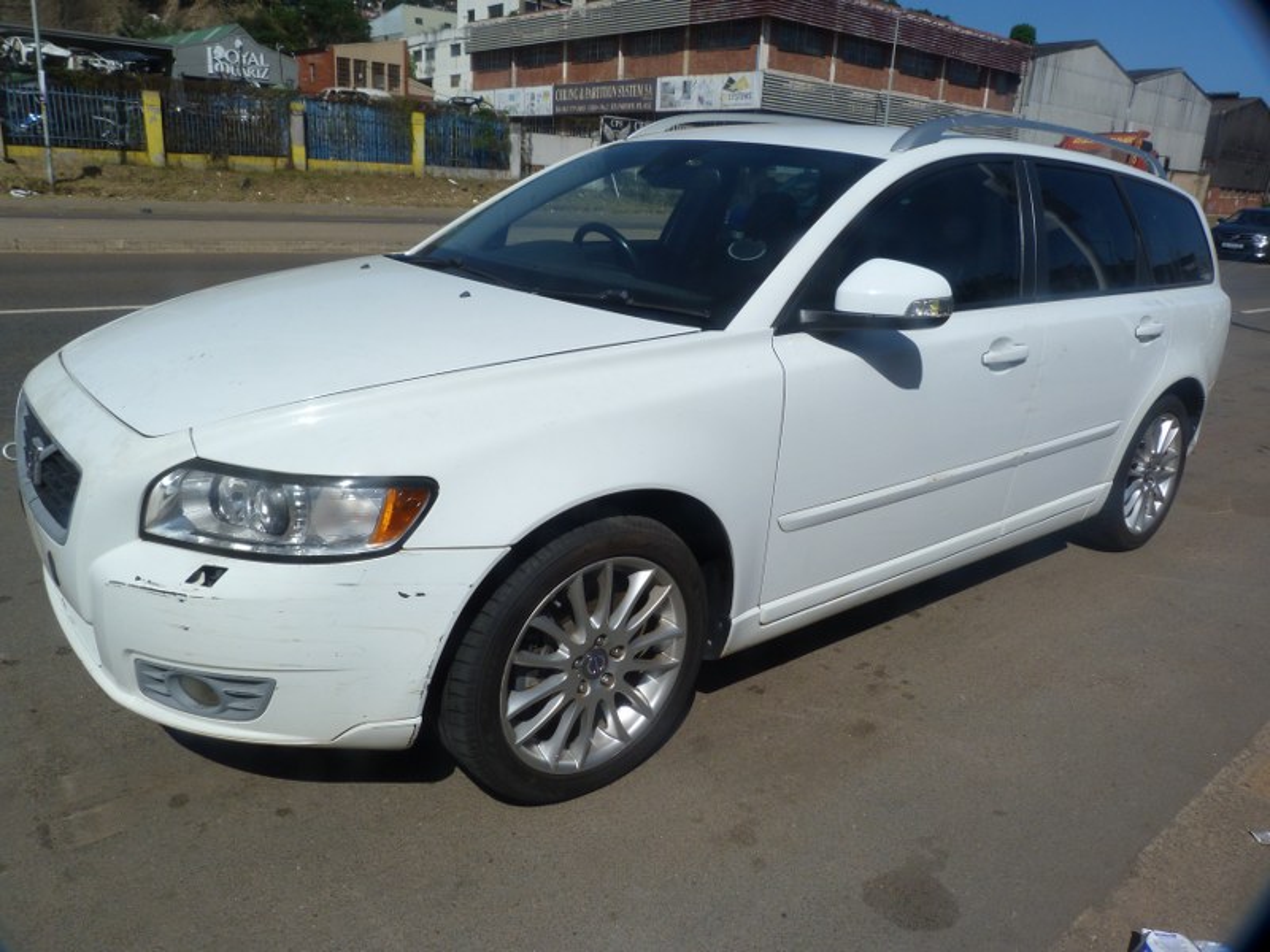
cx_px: 635
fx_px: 917
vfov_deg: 54.9
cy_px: 476
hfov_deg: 69.4
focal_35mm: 25
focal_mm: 4.5
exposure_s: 1/640
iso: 80
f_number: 5.6
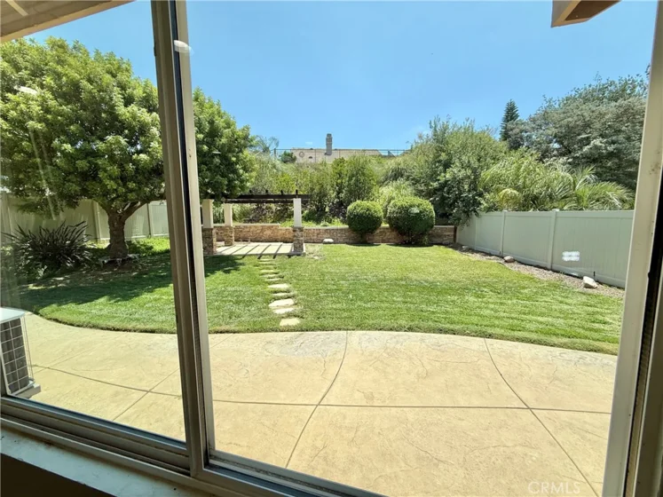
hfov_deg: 102.1
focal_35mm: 14
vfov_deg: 85.7
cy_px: 248
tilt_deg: -6.9
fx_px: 268
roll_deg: +0.7
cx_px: 332
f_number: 2.2
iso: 50
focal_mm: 2.22
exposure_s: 1/914
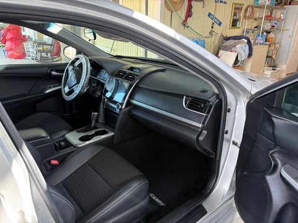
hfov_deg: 67.3
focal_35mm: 26
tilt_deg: -20.4
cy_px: 112
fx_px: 224
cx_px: 149
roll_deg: +0.0
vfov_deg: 53.1
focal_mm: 5.96
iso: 64
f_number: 1.6
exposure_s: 1/60
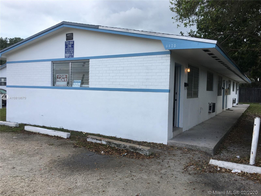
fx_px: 219
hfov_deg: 61.7
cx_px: 130
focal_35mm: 29
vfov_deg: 48.2
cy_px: 98
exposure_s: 1/541
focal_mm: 4.15
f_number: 2.2
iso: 25
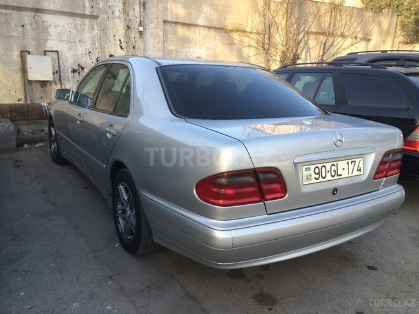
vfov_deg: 48.2
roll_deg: -1.1
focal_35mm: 29
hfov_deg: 61.7
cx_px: 210
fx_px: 351
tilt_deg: -14.7
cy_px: 157
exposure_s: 1/238
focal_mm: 4.15
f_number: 2.2
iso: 32
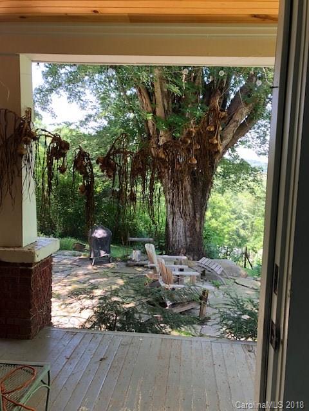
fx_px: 333
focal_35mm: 28
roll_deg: -1.3
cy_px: 206
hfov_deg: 49.7
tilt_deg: -4.5
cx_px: 154
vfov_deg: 63.4
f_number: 1.8
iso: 50
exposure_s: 1/120
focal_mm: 3.99
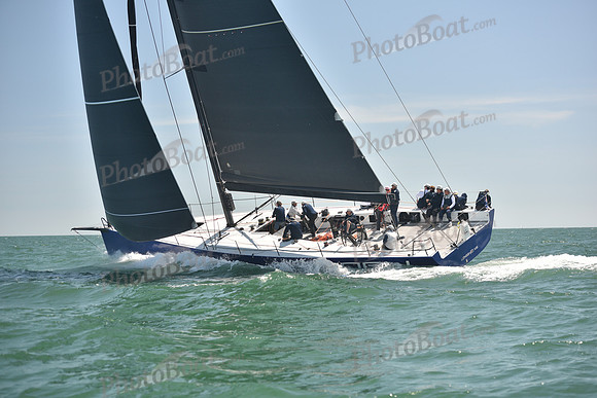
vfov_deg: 19.5
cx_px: 298
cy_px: 199
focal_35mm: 70
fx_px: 1161
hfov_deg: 28.8
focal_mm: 70
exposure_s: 1/800
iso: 250
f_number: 3.5
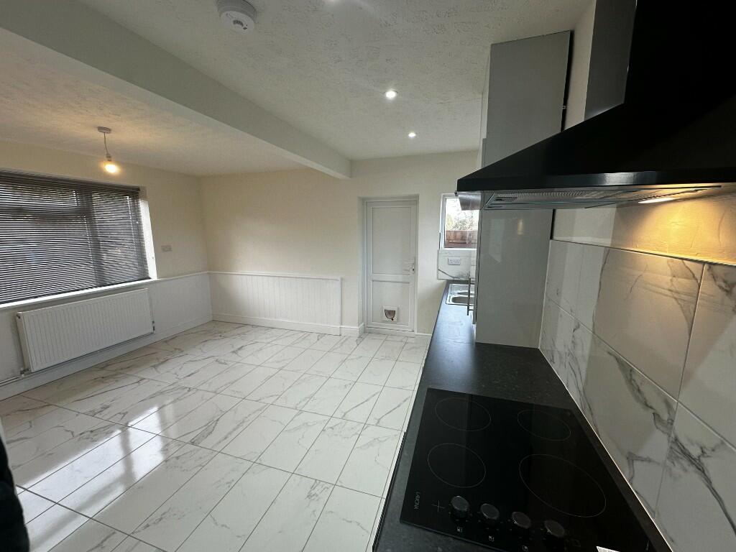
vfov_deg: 85.7
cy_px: 276
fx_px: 298
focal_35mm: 14
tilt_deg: -9.6
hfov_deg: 102.1
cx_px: 368
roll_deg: +0.9
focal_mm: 2.22
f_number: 2.2
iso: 125
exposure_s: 1/100
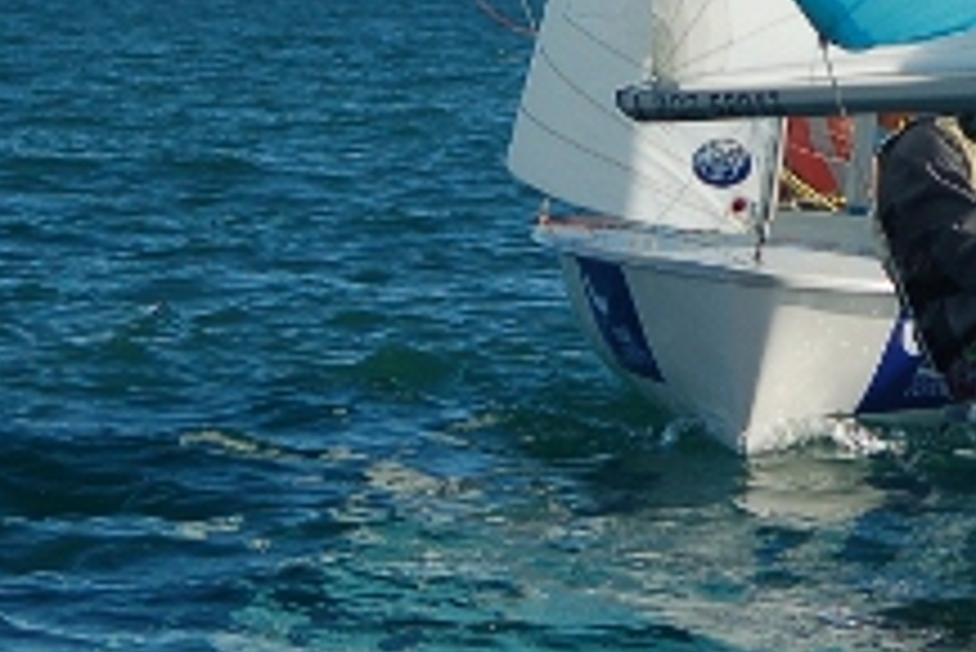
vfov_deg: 3.3
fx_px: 11227
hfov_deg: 4.9
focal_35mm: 414
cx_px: 1385
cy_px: -171
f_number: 5
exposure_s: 1/1250
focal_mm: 75
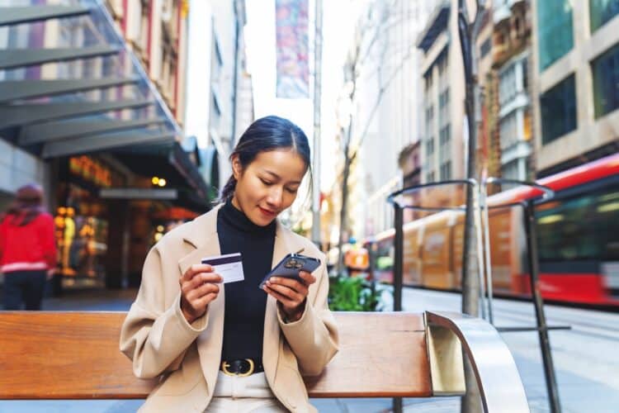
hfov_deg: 54.4
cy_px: 206
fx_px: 602
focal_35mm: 35
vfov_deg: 37.9
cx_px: 310
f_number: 2.8
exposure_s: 1/8
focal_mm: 35
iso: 100
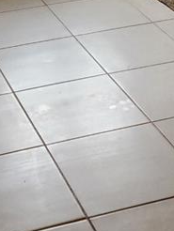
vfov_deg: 15.3
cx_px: 27
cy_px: -177
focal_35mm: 112
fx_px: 749
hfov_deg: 13.2
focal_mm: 6.4
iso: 500
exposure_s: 1/120
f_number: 1.8
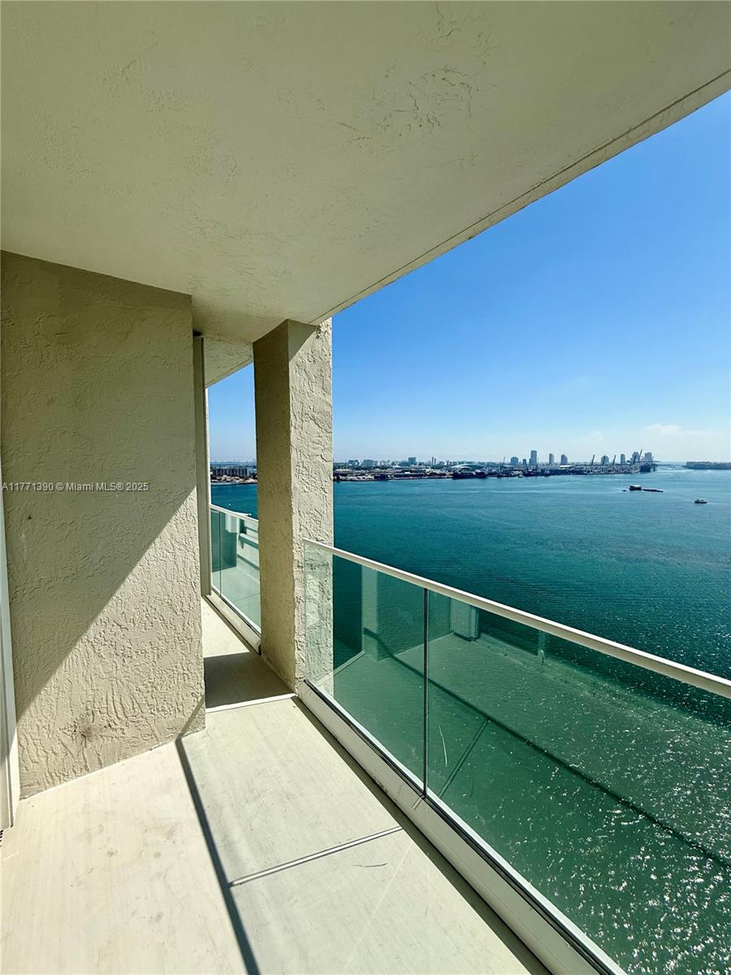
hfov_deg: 85.7
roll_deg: -0.4
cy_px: 488
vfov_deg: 102.1
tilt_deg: -2.4
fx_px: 394
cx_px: 366
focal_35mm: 14
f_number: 2.2
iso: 50
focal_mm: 2.22
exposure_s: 1/4762
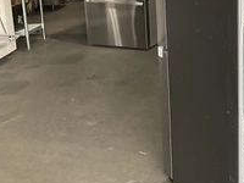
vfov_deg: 24.9
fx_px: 409
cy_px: 41
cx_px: 232
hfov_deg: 31.3
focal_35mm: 58
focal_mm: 3
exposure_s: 1/122
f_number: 1.8
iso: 25
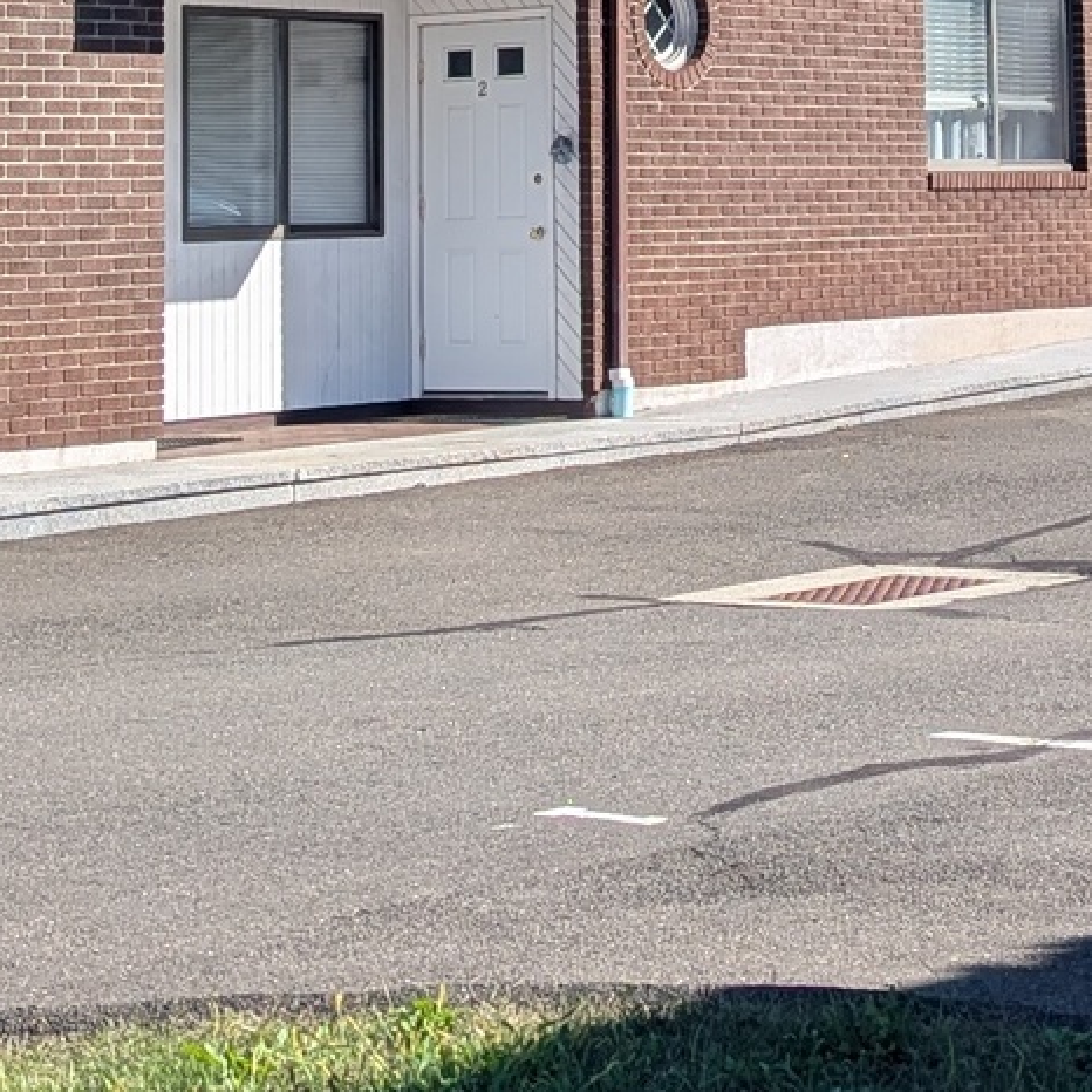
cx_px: 885
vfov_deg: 16.1
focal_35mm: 105
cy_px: -84
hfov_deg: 16.4
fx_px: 3747
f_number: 1.85
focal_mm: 6.81
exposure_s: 1/1508
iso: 44
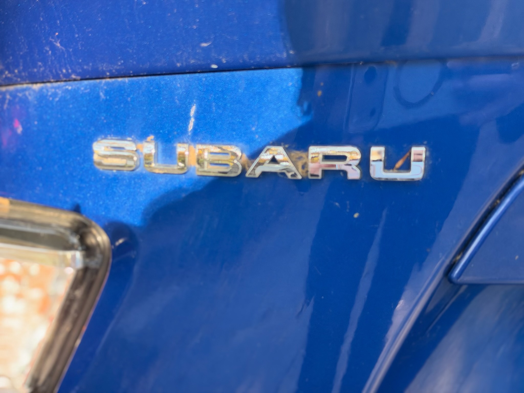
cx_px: 262
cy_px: 196
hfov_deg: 39.7
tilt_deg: -10.4
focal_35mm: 48
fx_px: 727
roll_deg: -0.2
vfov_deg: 30.3
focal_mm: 6.93
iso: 160
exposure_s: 1/177
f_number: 1.48
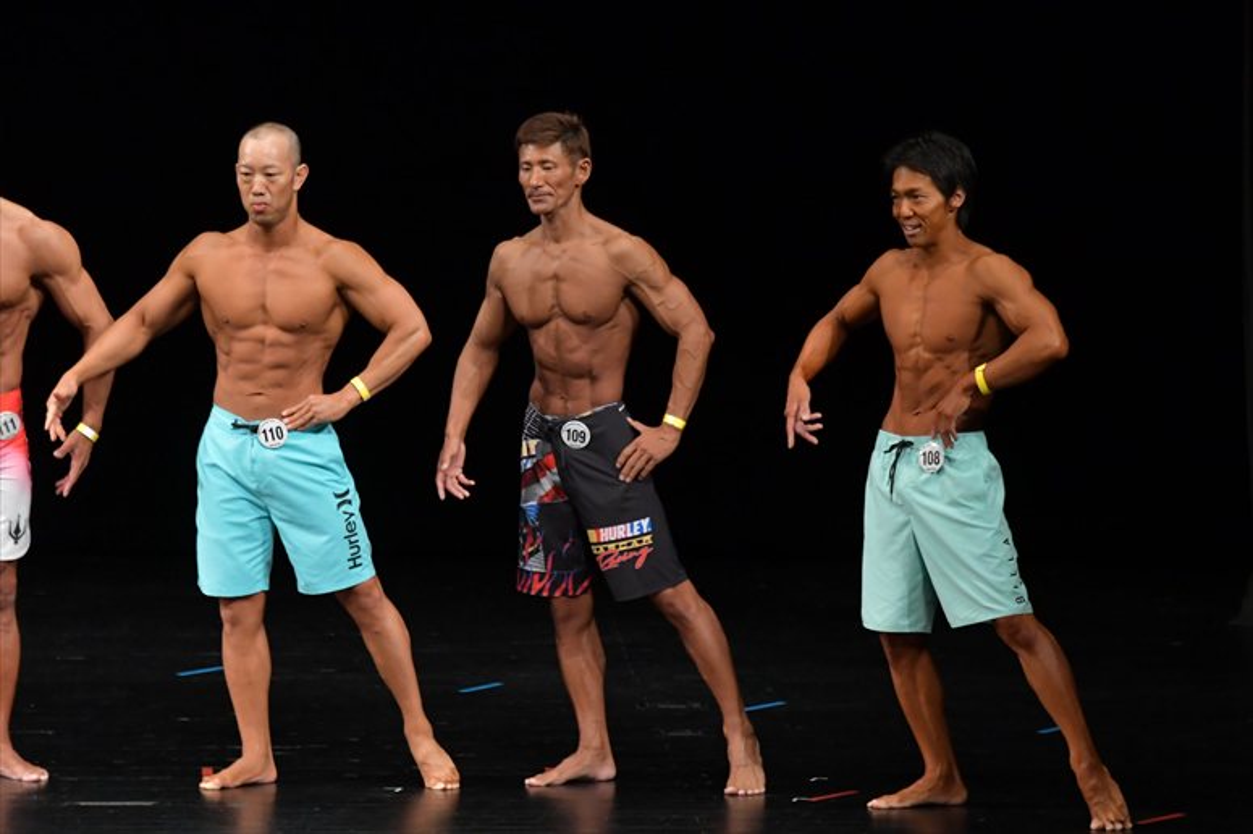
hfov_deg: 8.1
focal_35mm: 255
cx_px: 626
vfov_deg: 5.4
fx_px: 8871
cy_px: 417
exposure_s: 1/400
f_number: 5.6
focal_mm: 170
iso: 3200
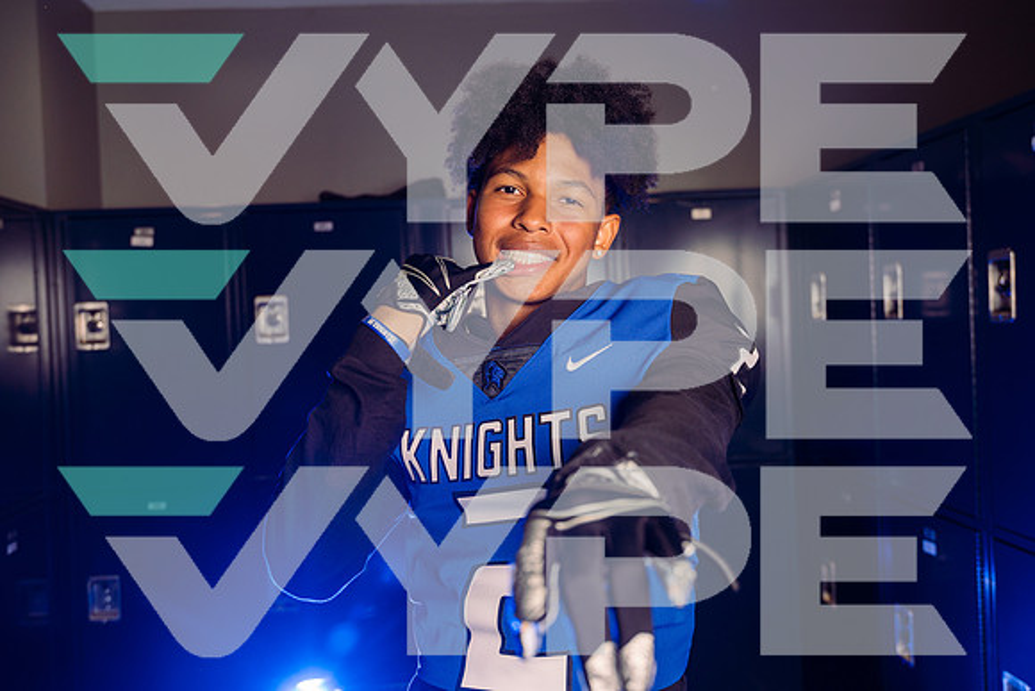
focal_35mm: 39
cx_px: 518
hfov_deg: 49.5
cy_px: 346
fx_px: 1121
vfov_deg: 34.2
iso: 320
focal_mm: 39
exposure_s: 1/250
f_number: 4.5
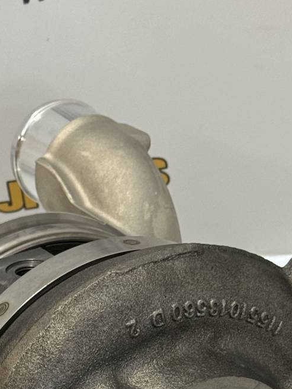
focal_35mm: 148
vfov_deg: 13.1
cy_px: 424
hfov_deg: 10.0
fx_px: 1666
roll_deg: -0.7
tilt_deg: -36.7
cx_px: 68
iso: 250
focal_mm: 6.86
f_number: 1.78
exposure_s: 1/50
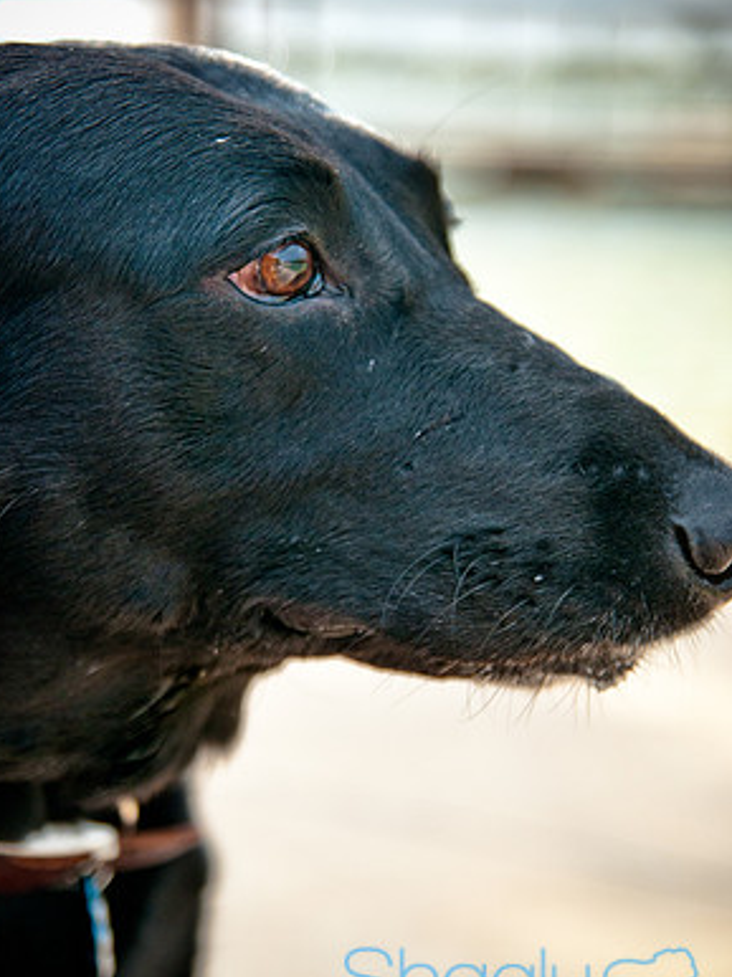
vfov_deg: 23.3
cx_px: 363
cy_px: 537
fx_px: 2371
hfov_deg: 17.6
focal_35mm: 84
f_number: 2.8
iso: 400
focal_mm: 50
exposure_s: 1/2500
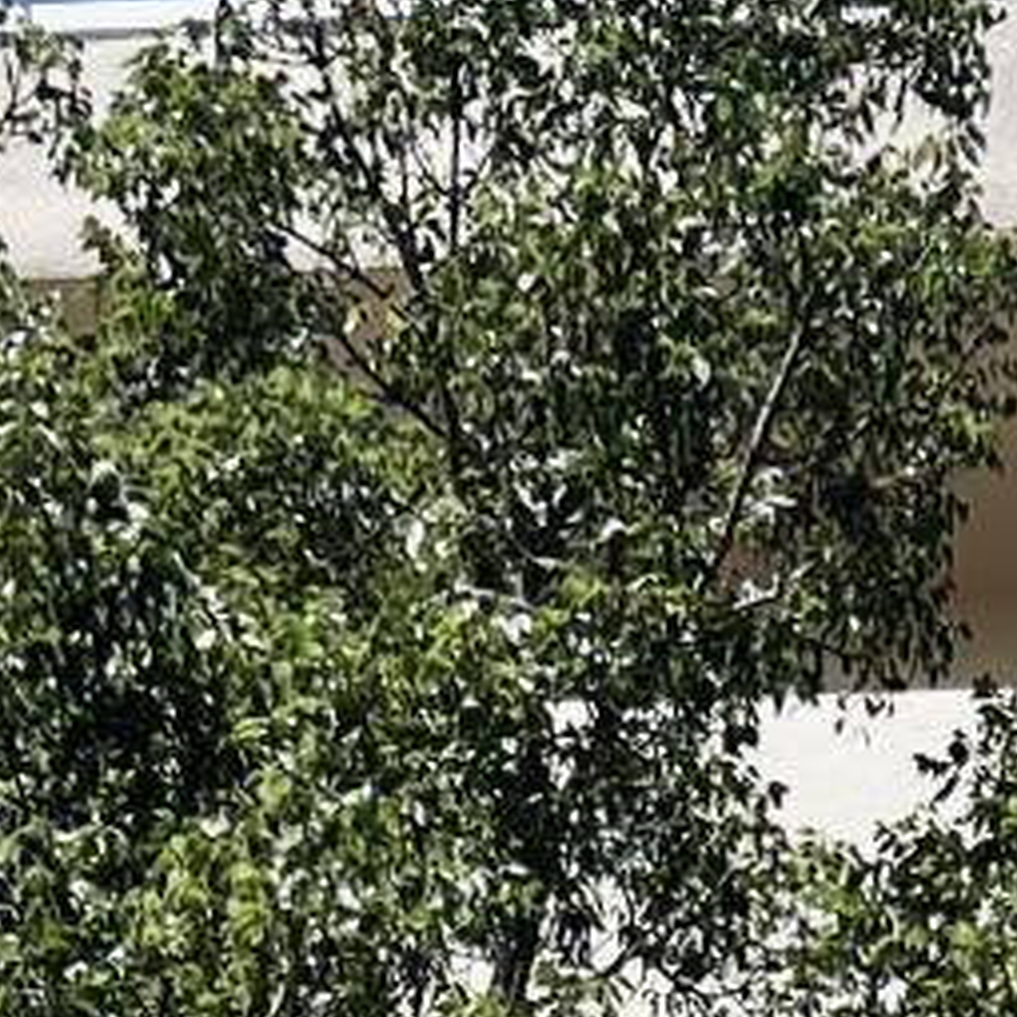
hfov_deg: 9.6
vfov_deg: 7.8
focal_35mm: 180
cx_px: 1173
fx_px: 5983
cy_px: 3498
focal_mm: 5.7
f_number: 1.5
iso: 50
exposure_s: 1/2513
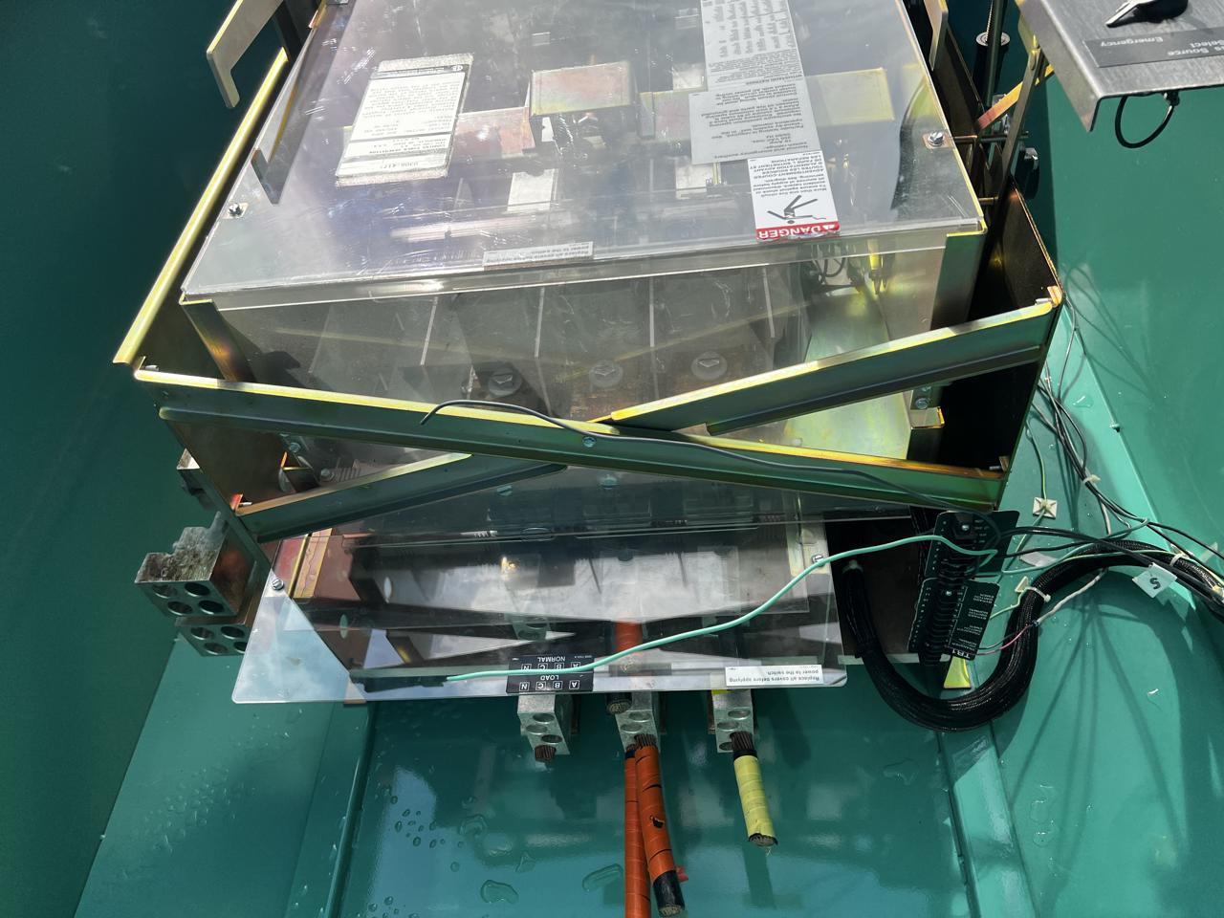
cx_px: 612
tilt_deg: -51.9
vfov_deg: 53.1
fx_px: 919
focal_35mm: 26
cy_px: 459
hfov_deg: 67.3
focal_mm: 5.7
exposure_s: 1/2299
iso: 50
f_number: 1.5
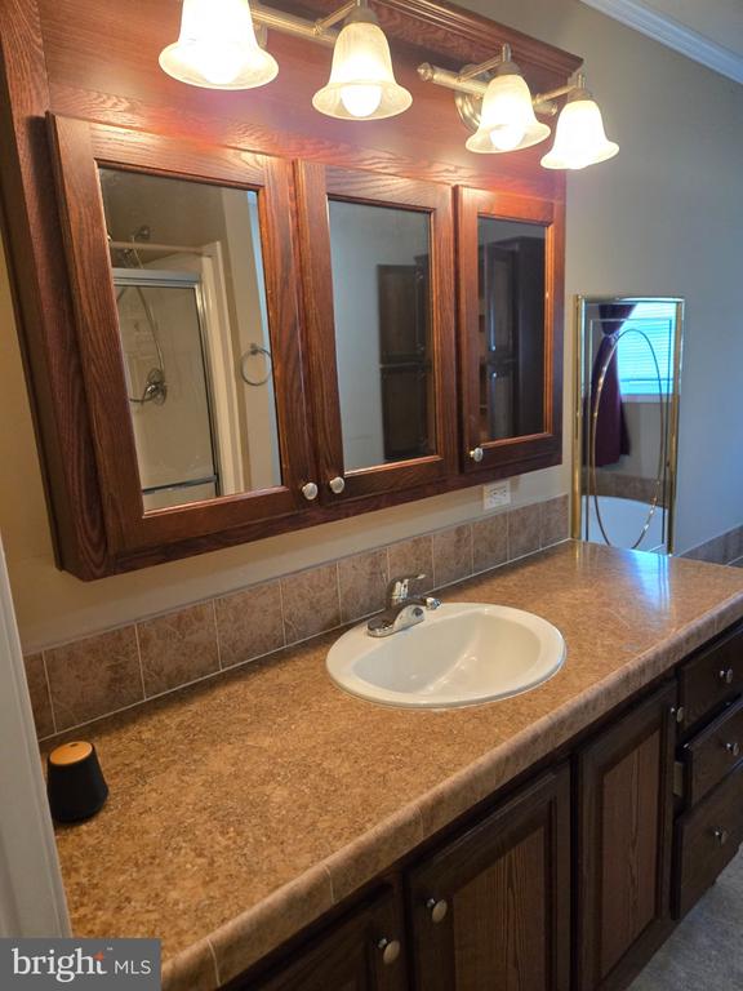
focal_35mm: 23
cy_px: 496
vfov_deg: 73.9
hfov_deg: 58.9
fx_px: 658
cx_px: 372
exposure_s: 1/120
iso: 400
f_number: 1.8
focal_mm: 5.4
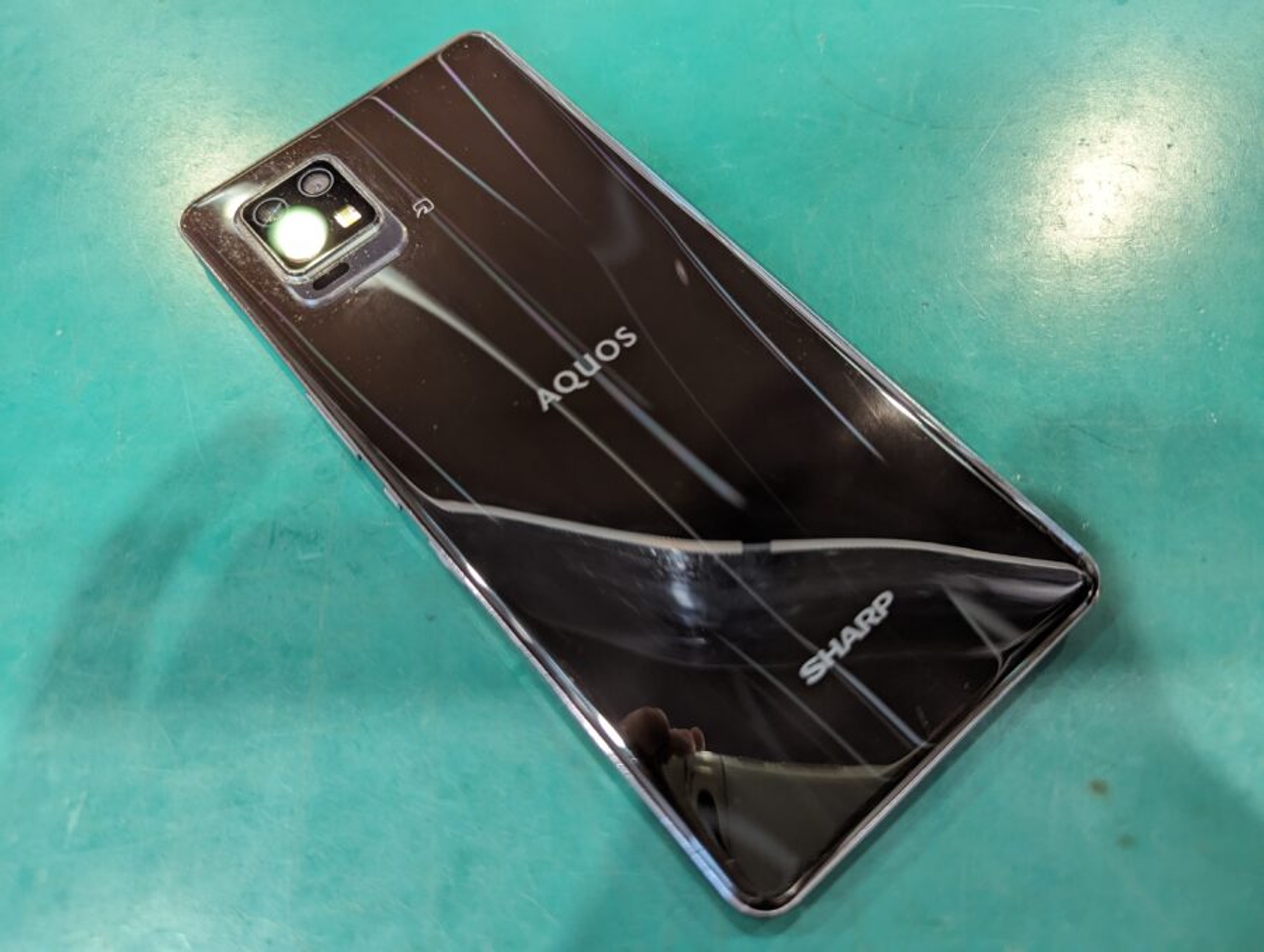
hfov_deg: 71.5
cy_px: 476
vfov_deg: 57.0
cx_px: 632
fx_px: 878
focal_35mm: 24
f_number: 1.85
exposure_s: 1/50
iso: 371
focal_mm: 6.81
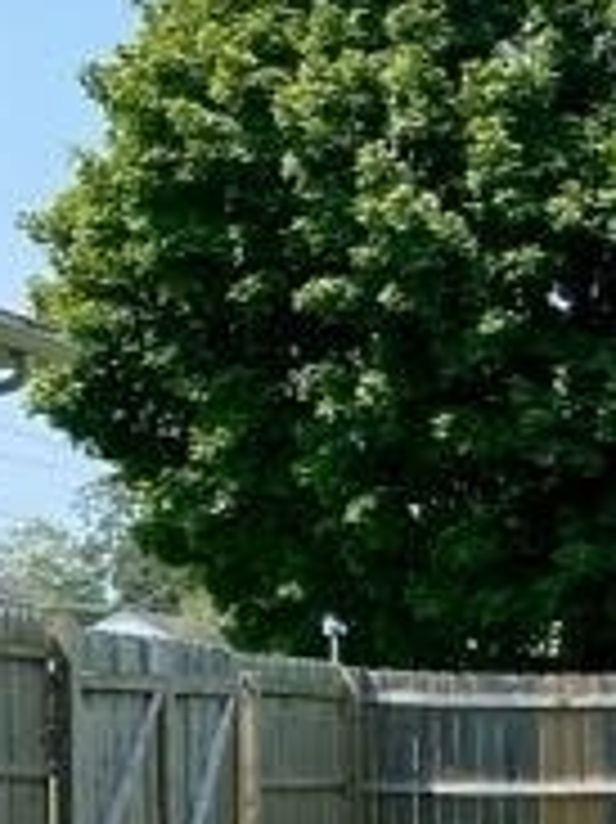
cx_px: 1852
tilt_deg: -1.1
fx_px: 2827
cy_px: 808
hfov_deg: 9.6
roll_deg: +1.1
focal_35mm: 119
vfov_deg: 16.3
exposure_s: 1/1996
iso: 32
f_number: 1.8
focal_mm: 4.25
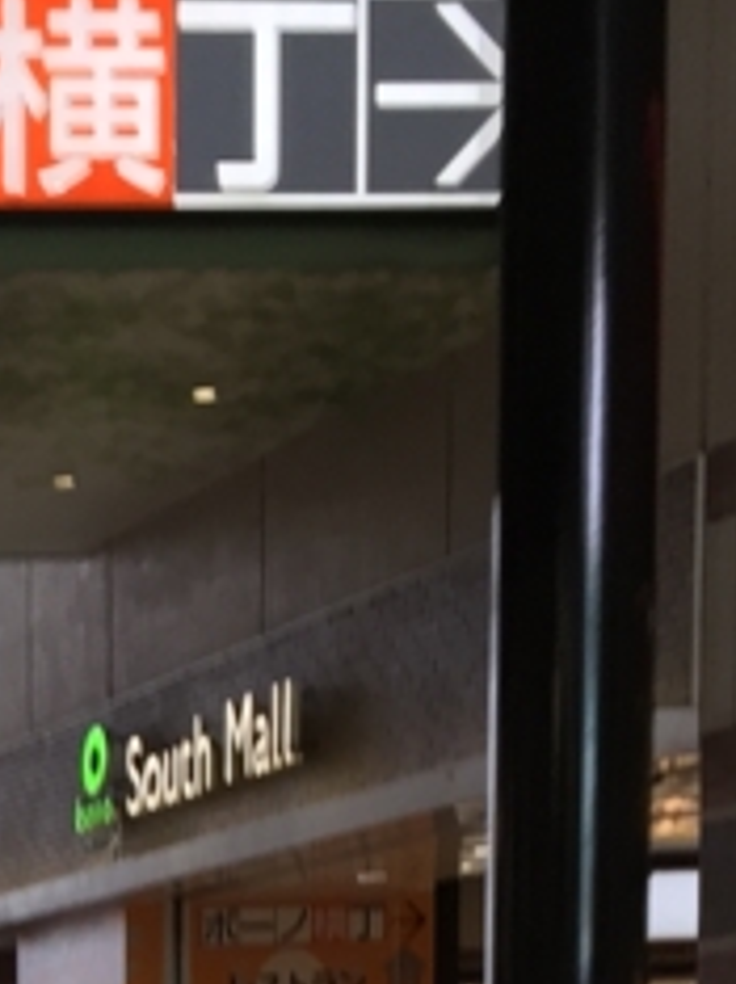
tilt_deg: -10.8
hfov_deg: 11.0
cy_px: 1690
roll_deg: +0.8
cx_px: -551
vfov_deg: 14.0
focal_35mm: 127
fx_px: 3607
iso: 40
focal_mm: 4.15
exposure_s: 1/60
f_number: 2.2
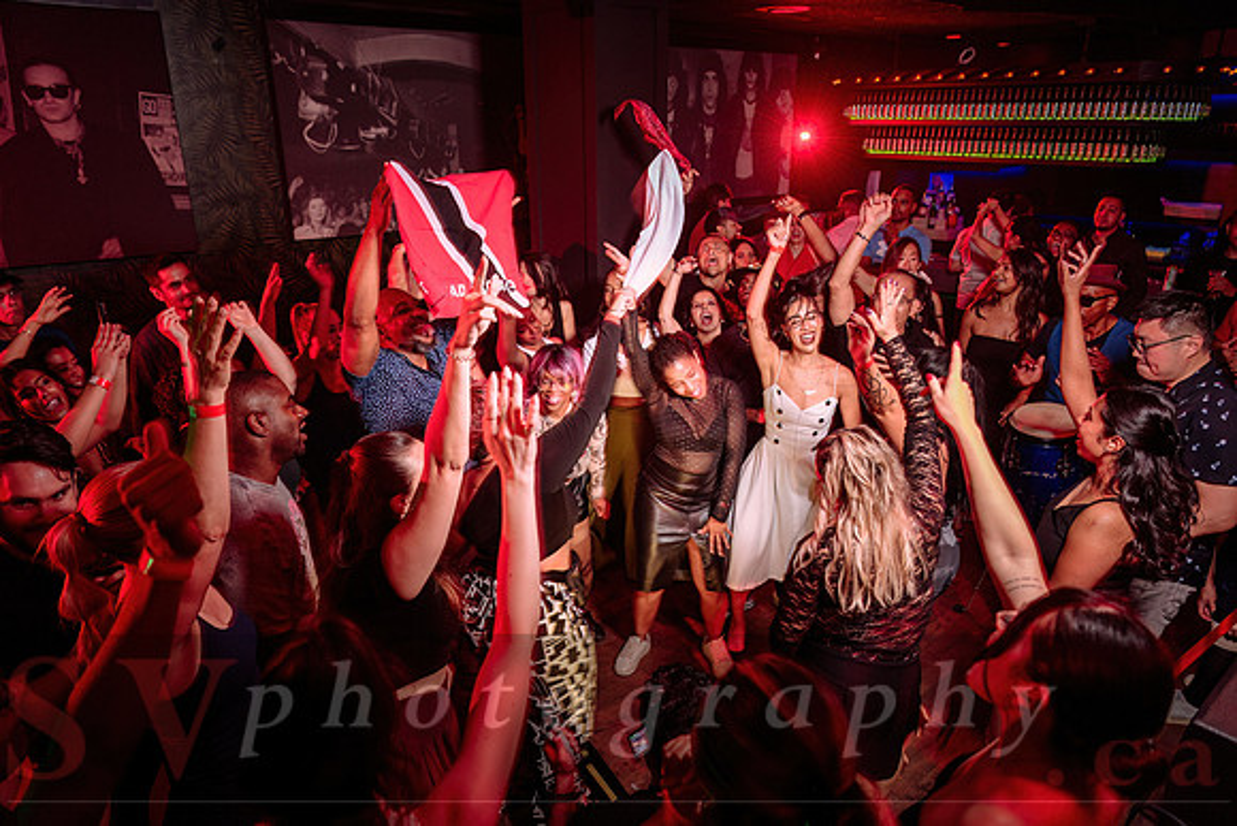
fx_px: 825
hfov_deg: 73.7
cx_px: 618
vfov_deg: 53.2
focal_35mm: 24
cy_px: 413
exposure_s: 1/40
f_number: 3.2
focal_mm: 24
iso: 800
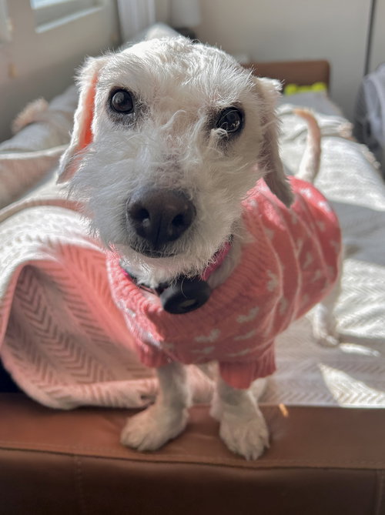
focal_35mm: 26
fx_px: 386
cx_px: 192
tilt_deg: -24.8
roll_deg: +2.8
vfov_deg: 67.4
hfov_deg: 53.0
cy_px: 258
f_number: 1.5
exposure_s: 1/353
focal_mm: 5.7
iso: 50
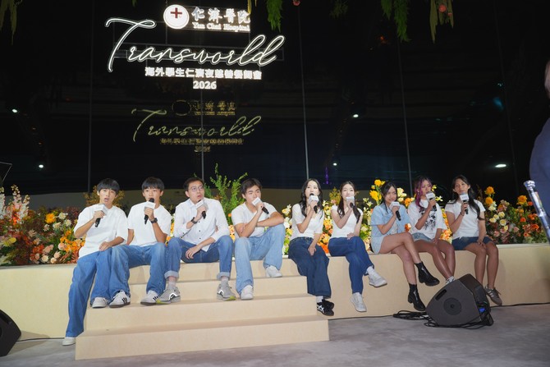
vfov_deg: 46.4
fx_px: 428
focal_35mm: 28
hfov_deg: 65.5
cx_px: 275
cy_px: 184
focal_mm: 28
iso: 500
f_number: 5
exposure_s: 1/100
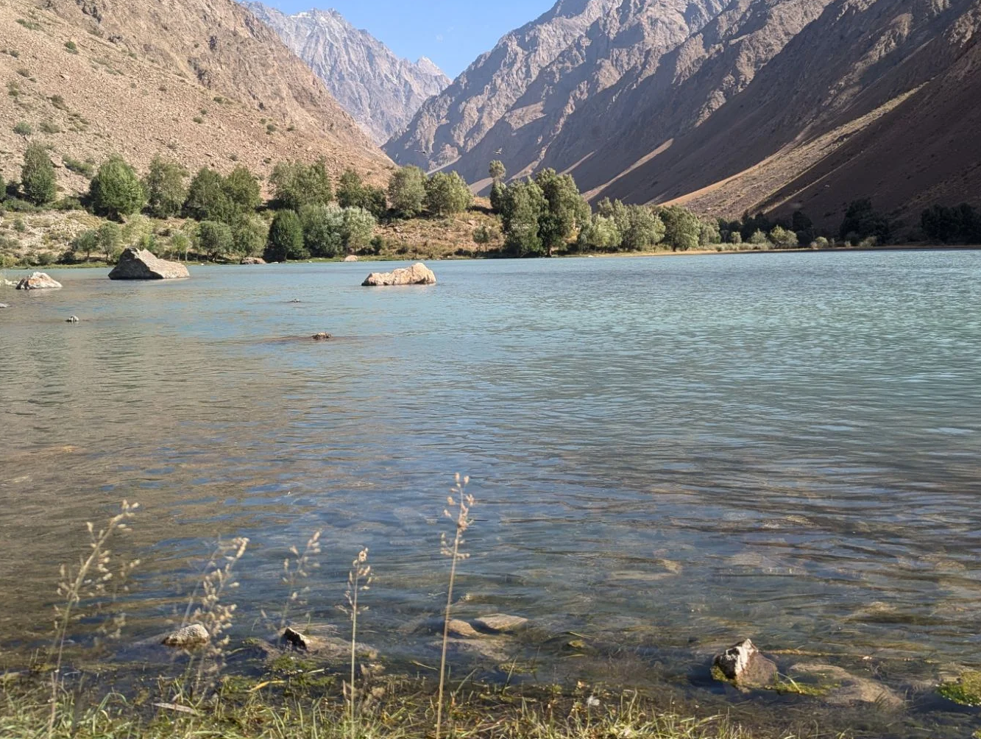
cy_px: 338
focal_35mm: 36
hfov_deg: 51.0
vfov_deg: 39.7
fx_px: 1022
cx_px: 581
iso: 47
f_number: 1.85
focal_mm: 6.81
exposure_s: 1/1111
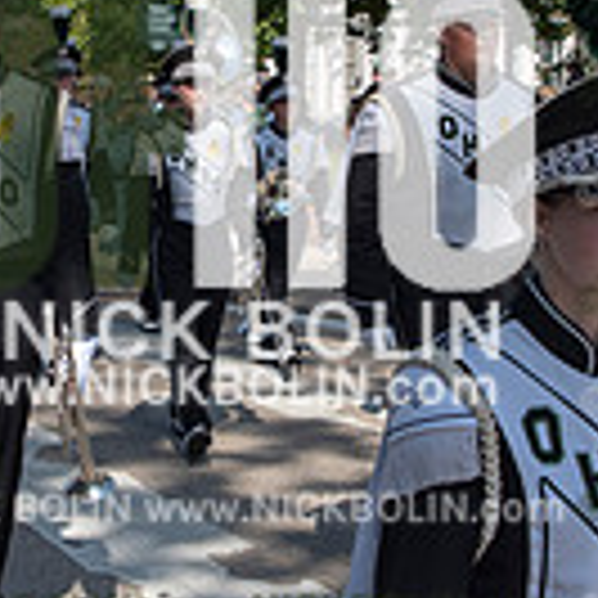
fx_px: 1739
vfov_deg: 19.4
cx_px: 216
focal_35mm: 89
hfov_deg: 19.5
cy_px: 196
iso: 400
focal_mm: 24
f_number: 5
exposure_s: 1/4000
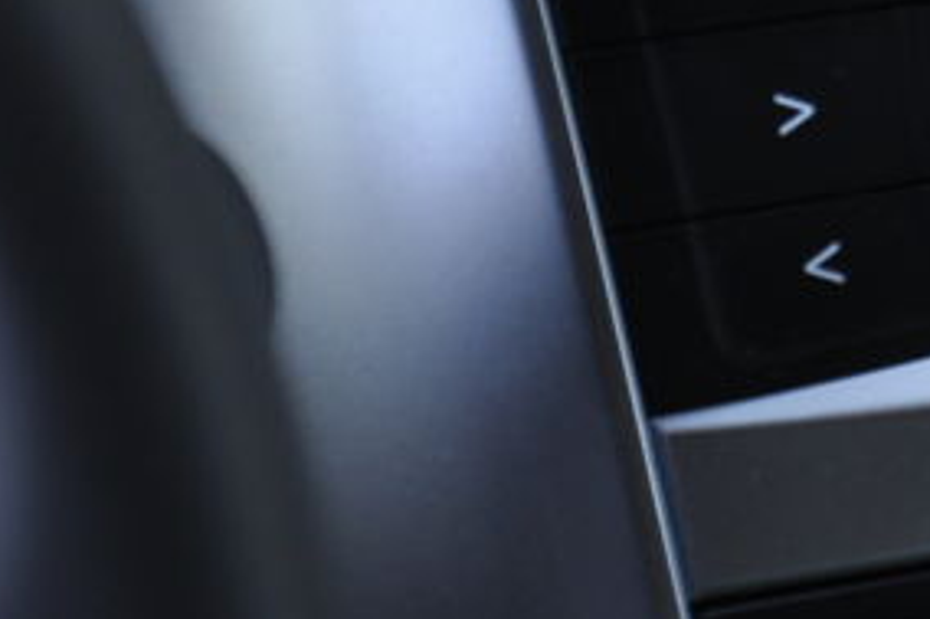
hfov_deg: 4.5
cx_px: 1533
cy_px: -344
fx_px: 11871
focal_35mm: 460
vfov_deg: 3.0
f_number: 5.6
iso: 360
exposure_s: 1/125
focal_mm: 85
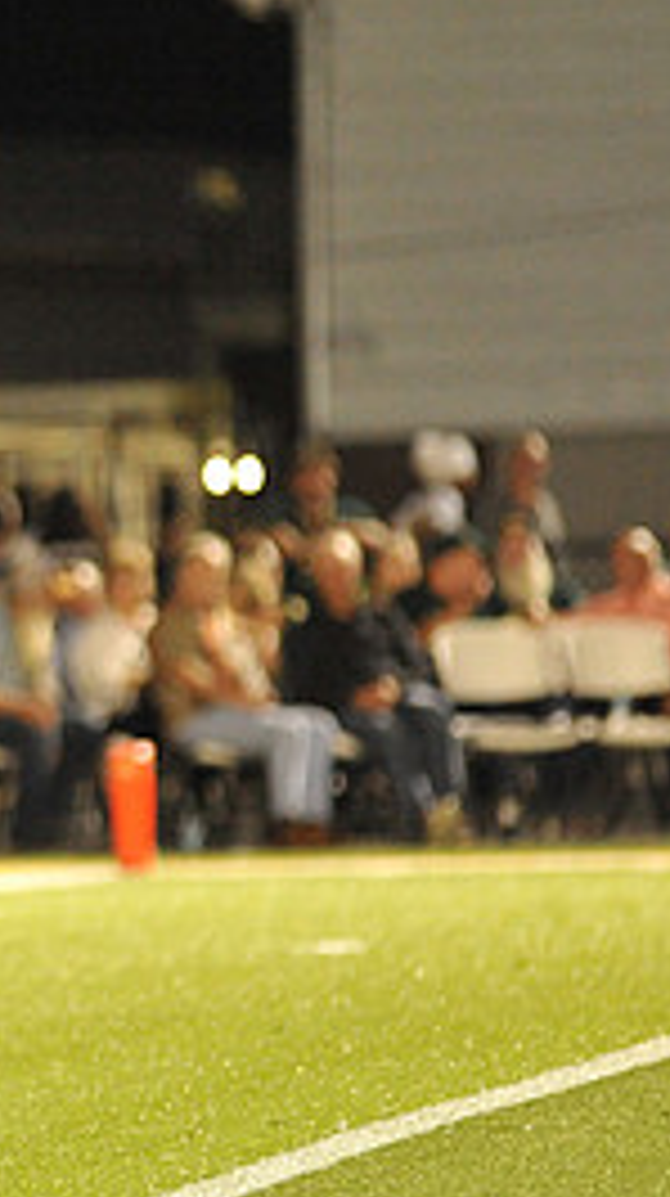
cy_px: 634
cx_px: -607
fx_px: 14480
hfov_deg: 2.6
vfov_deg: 4.7
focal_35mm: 457
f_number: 4
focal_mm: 200
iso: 6400
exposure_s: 1/320
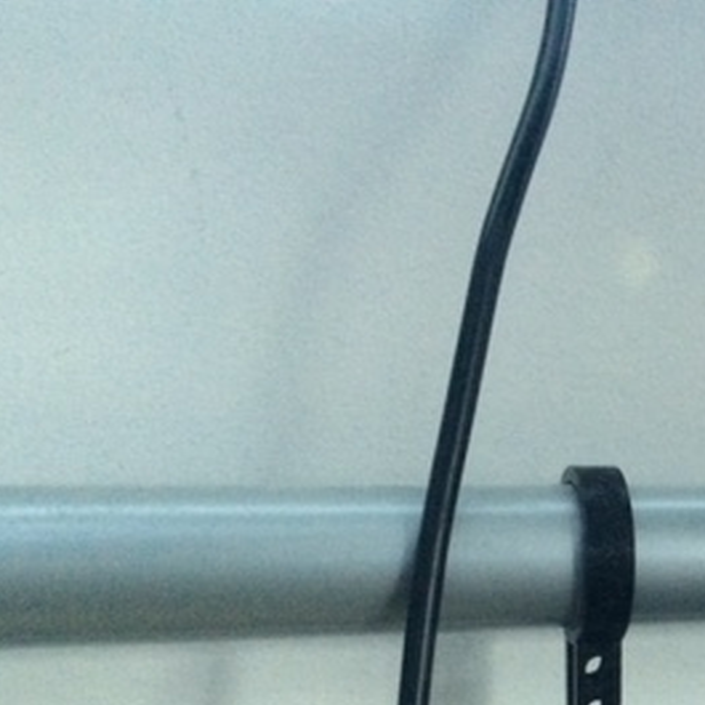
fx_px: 1429
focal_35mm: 62
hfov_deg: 25.1
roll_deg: -0.9
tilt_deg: -8.7
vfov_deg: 26.8
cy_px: 636
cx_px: 833
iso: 320
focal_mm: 4.15
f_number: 2.2
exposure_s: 1/20
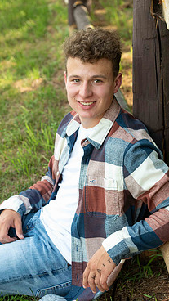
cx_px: 82
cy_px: 166
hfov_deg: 12.6
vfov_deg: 22.2
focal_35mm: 96
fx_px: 765
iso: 400
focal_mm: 75
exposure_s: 1/200
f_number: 5
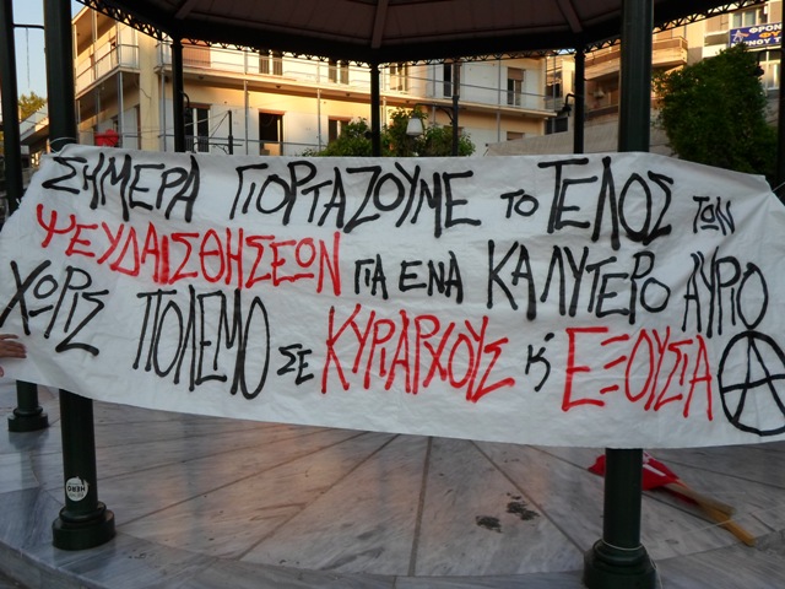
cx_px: 392
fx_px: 680
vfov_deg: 46.8
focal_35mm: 30
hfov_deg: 60.0
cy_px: 294
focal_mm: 5.5
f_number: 2.7
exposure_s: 1/500
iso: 80
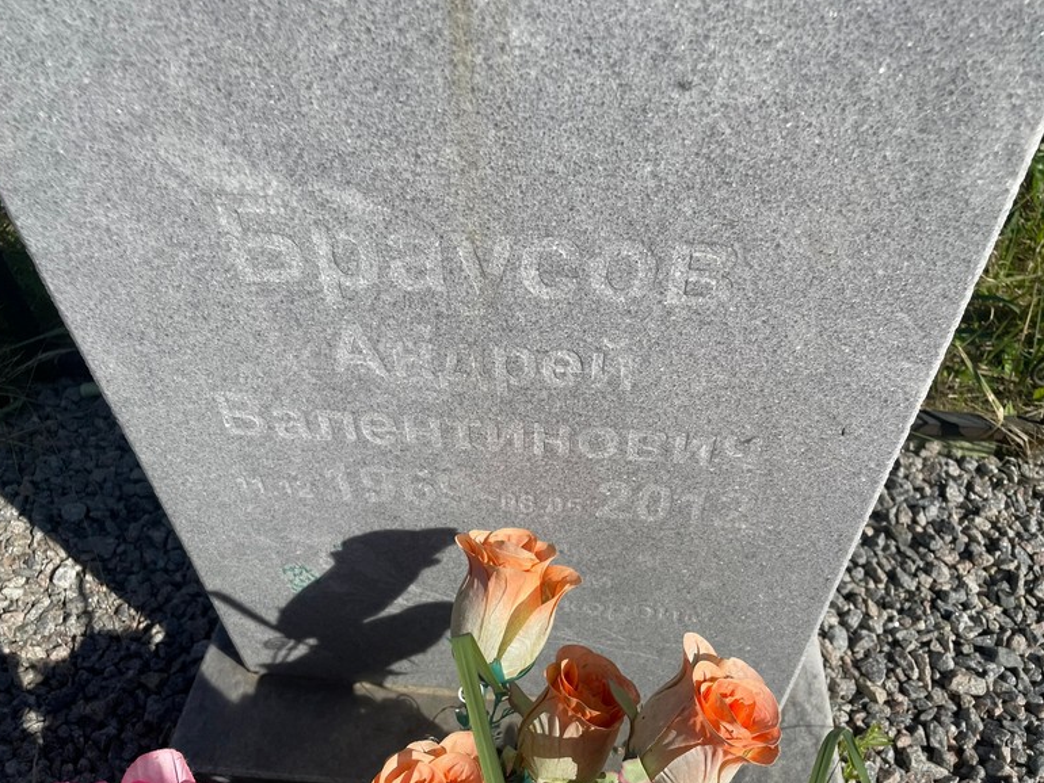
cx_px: 525
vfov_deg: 51.4
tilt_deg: -46.3
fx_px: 815
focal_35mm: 27
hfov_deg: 65.3
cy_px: 393
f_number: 1.6
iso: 32
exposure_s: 1/5051
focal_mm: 4.2
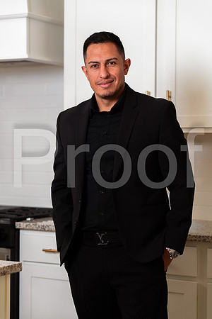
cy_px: 160
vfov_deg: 23.9
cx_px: 106
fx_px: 751
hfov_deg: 16.1
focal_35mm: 85
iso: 50
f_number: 3.2
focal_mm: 85
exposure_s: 1/160
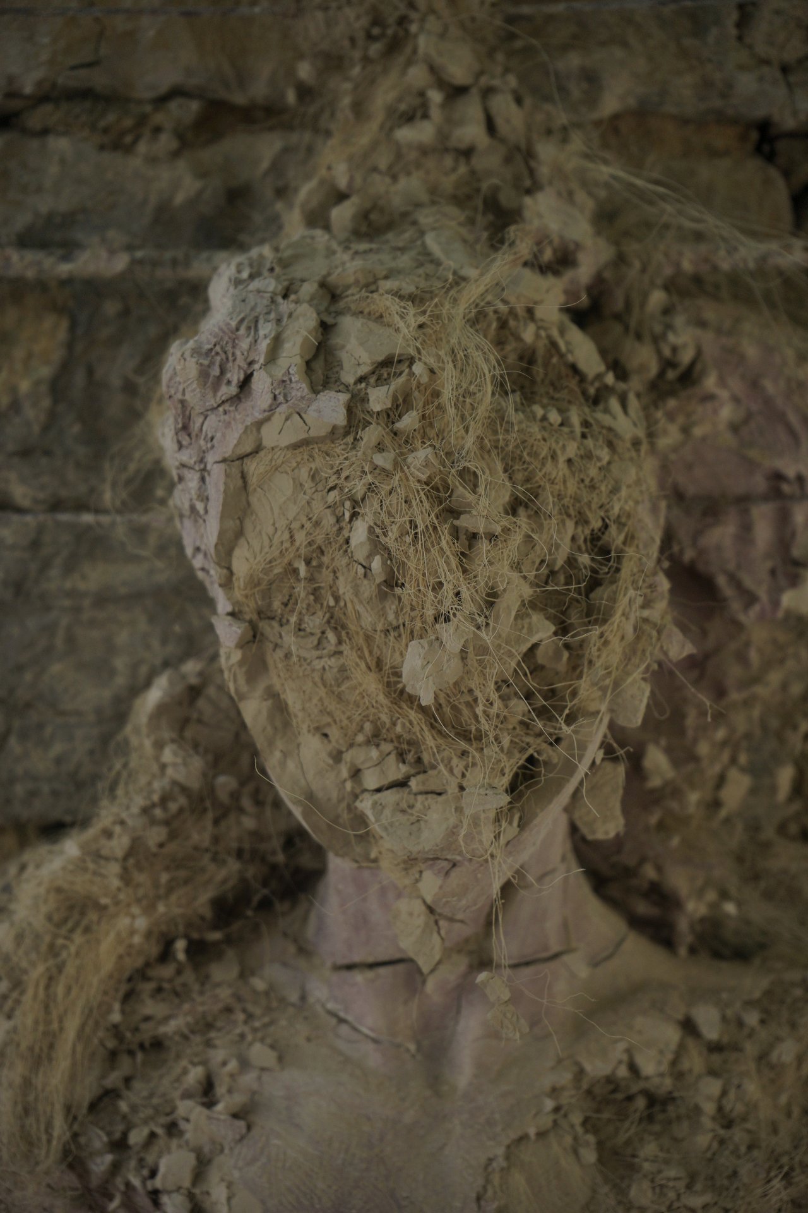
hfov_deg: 19.5
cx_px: 404
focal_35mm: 70
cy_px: 606
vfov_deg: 28.8
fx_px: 2356
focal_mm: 70
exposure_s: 1/125
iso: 320
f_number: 5.6
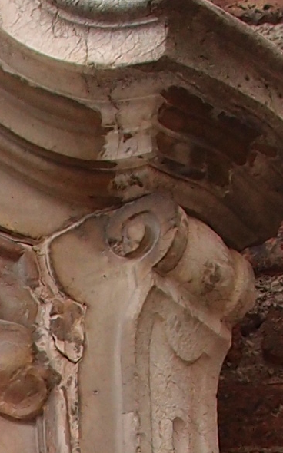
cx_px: -375
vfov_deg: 8.7
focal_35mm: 223
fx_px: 2756
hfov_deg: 5.7
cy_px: 994
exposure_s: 1/320
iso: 100
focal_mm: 7.41
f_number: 2.5
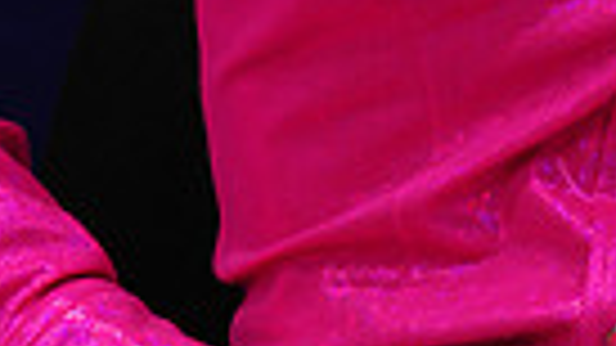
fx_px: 9733
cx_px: 717
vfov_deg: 2.0
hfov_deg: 3.6
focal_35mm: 596
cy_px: -732
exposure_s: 1/125
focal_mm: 90
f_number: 4
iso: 640
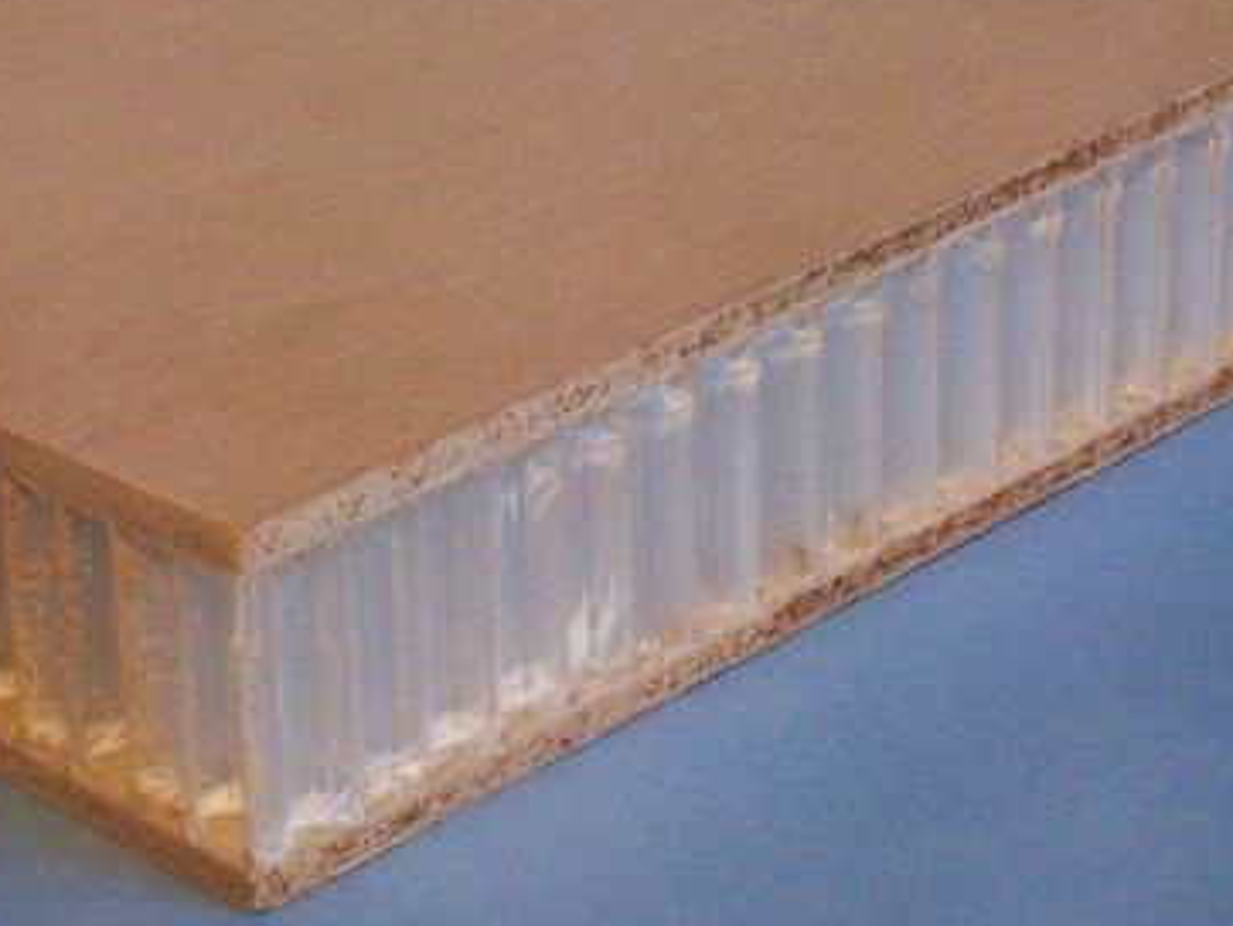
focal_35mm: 149
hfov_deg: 13.2
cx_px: 535
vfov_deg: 10.0
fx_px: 5311
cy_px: 397
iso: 710
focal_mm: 18
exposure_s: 1/257
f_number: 4.8
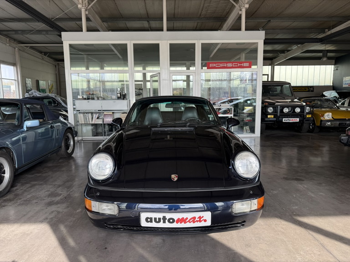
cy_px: 131
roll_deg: +0.1
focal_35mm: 24
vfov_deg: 56.8
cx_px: 175
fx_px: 243
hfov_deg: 71.6
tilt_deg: -7.4
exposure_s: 1/393
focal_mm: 6.76
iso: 80
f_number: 1.78
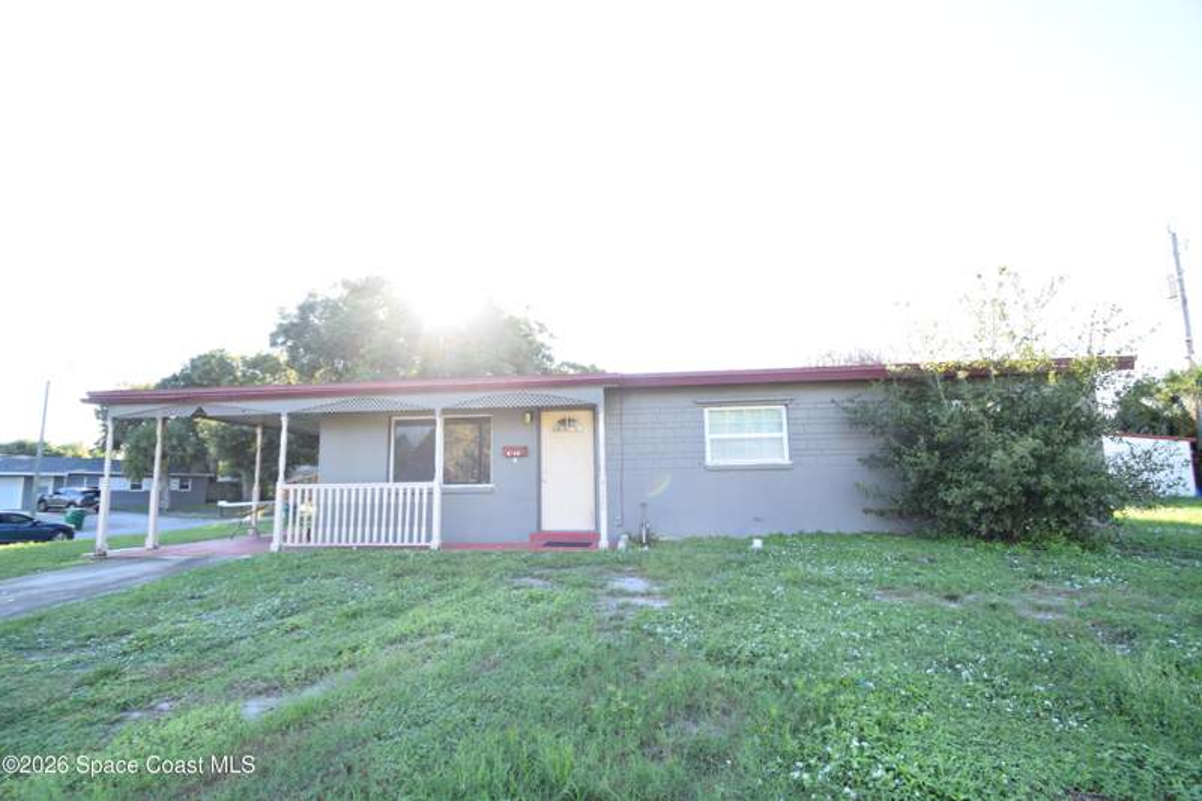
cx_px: 601
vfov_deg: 77.3
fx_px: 501
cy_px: 400
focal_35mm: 15
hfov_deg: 100.4
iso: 400
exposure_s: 1/200
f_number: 7.1
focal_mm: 10
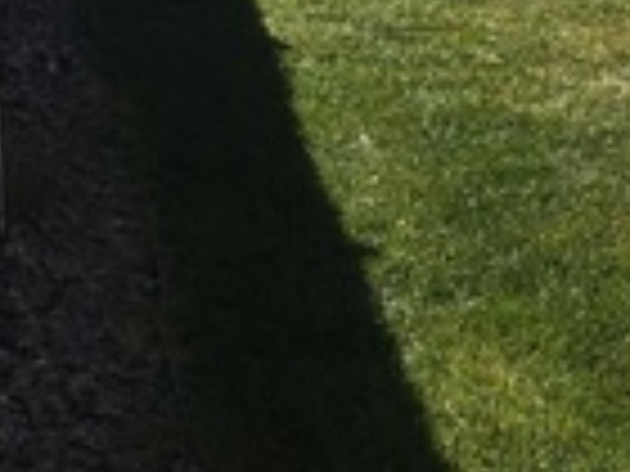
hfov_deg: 11.9
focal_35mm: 138
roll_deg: -2.3
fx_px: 2512
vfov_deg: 10.6
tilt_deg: -10.6
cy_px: -103
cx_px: 1442
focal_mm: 4.15
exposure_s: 1/1451
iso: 25
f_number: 2.2
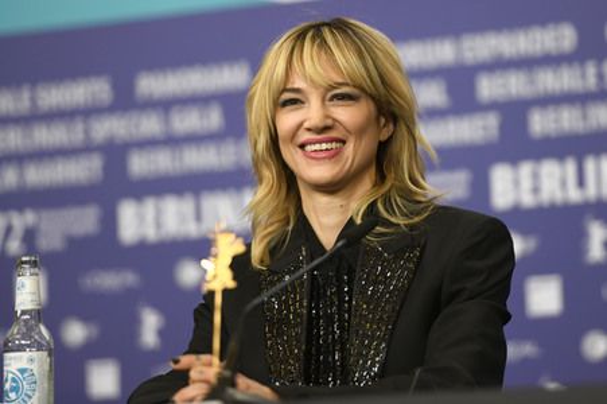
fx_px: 3370
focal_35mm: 200
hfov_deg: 10.3
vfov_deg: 6.9
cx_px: 304
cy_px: 202
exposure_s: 1/200
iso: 1000
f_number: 3.2
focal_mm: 200
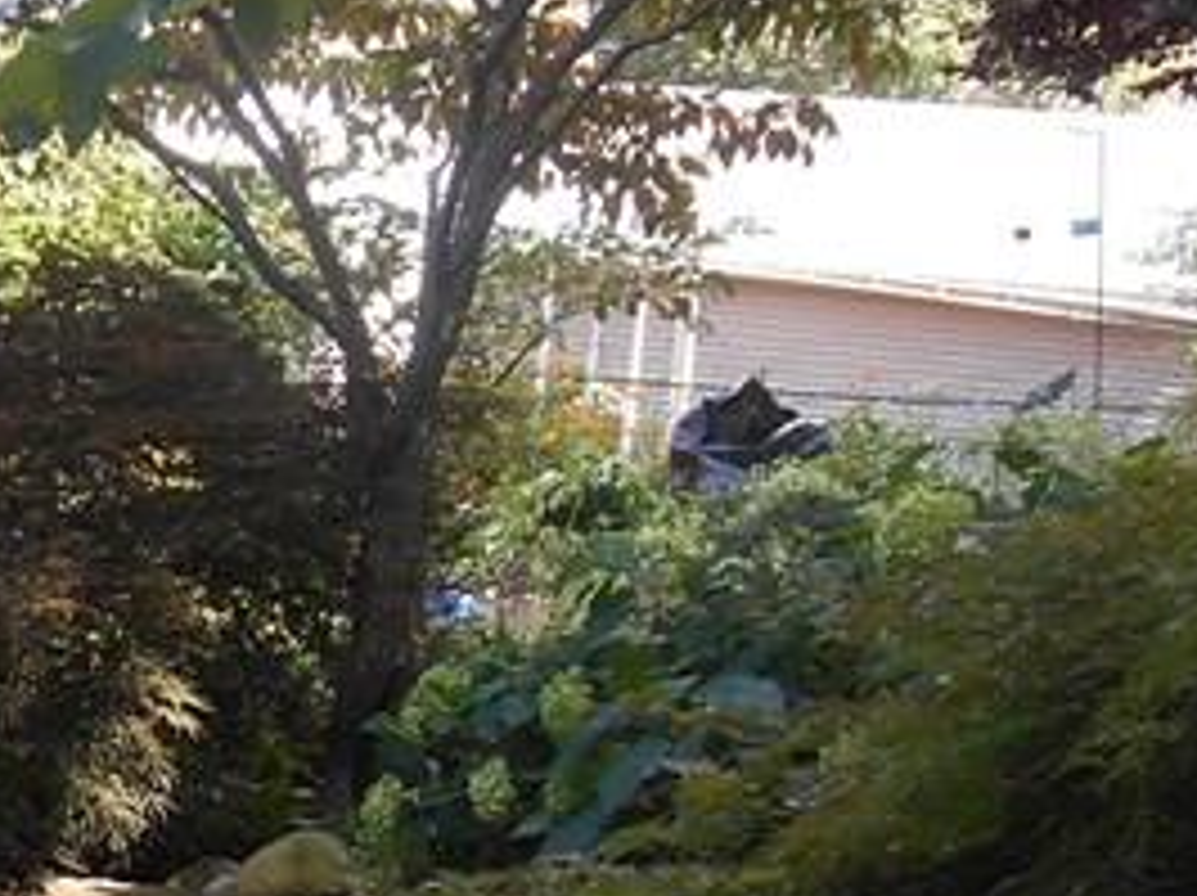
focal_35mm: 158
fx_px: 5459
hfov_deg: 11.6
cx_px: -914
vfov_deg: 9.3
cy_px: 815
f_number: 3.9
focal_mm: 7.2
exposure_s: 1/50
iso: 80
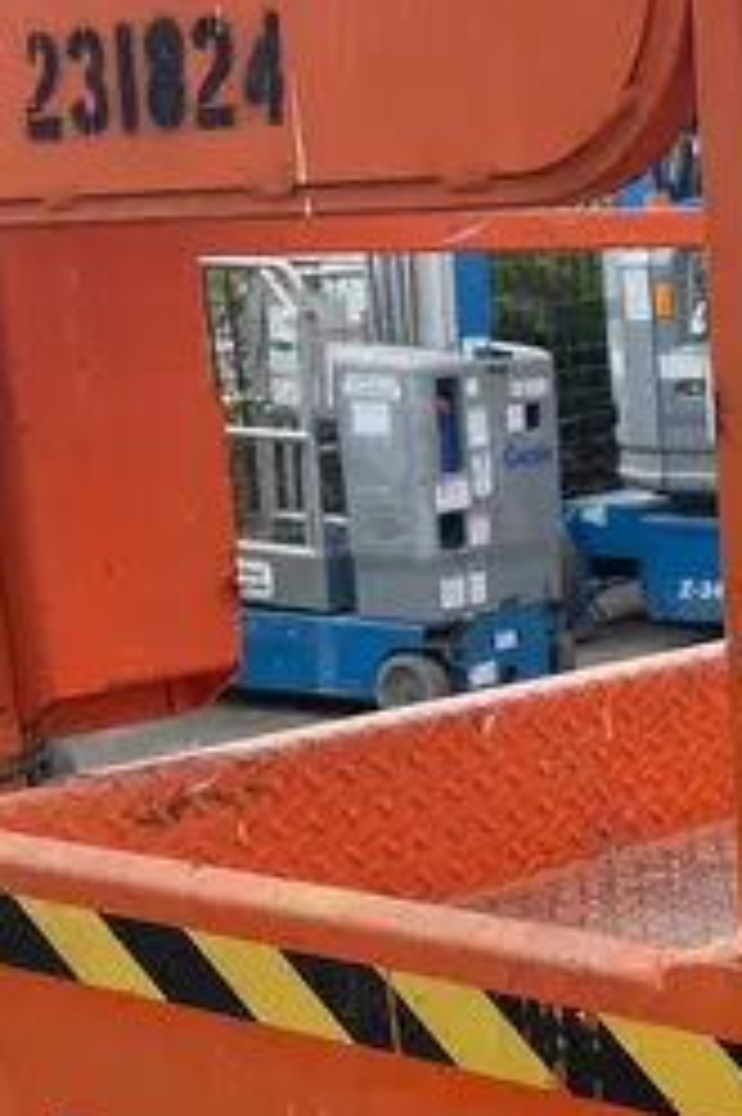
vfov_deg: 24.9
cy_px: 911
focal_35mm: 80
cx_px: 913
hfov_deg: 16.3
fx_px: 2477
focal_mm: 4.2
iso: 50
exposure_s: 1/1855
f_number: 1.6
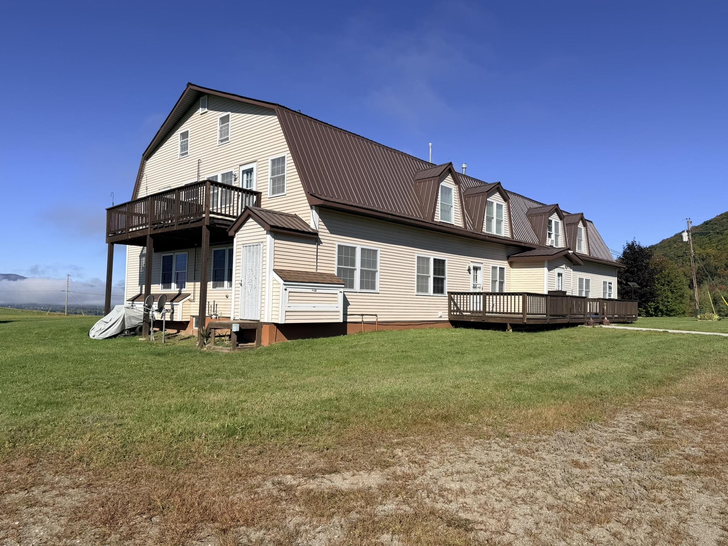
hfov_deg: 71.6
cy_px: 273
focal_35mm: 24
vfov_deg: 56.8
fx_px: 505
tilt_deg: +4.0
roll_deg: -0.7
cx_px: 364
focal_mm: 6.76
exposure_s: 1/7353
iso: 80
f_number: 1.78
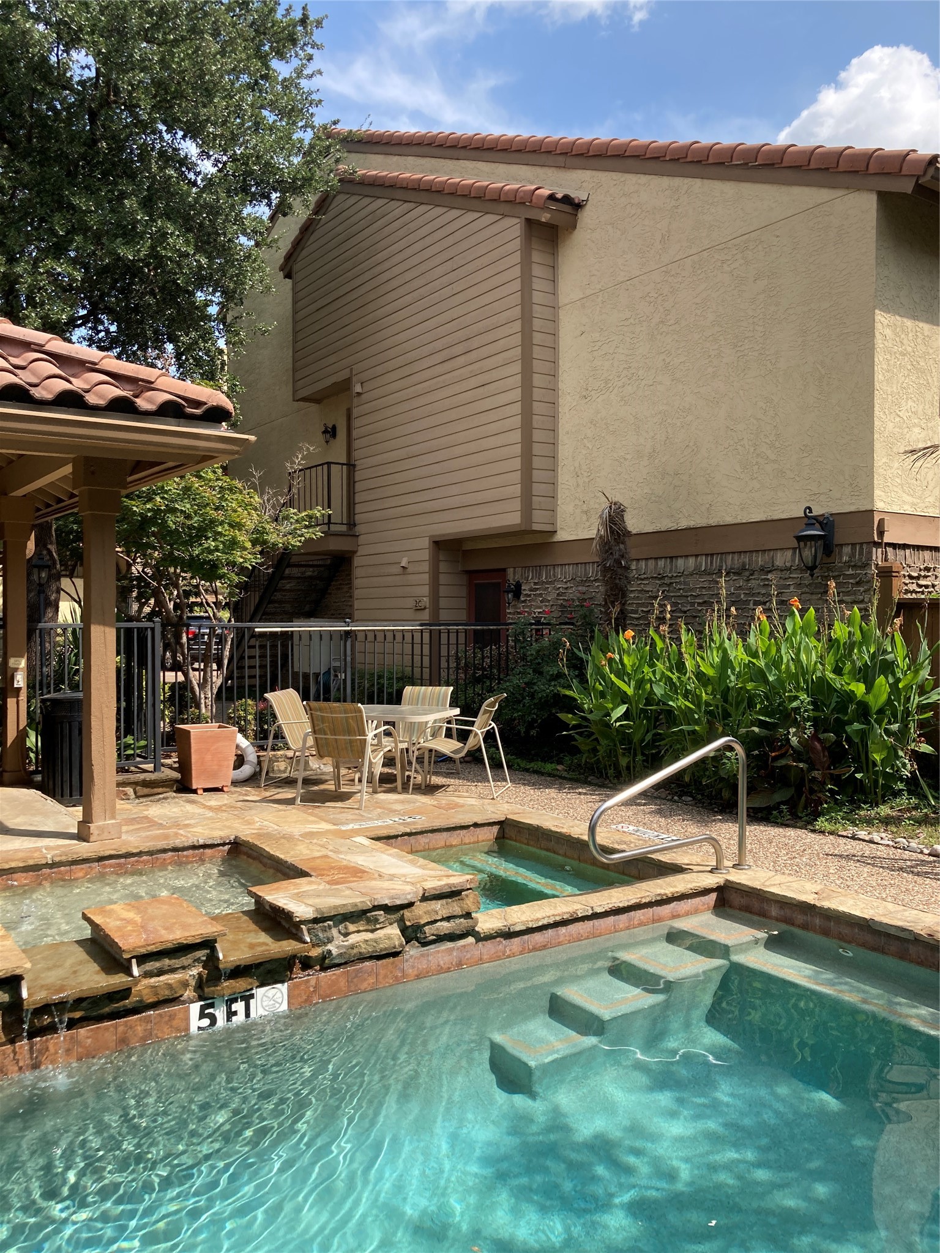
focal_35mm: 28
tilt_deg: +0.8
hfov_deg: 49.7
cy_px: 626
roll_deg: -1.0
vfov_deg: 63.4
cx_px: 470
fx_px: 1014
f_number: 1.8
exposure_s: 1/906
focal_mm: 3.99
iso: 20
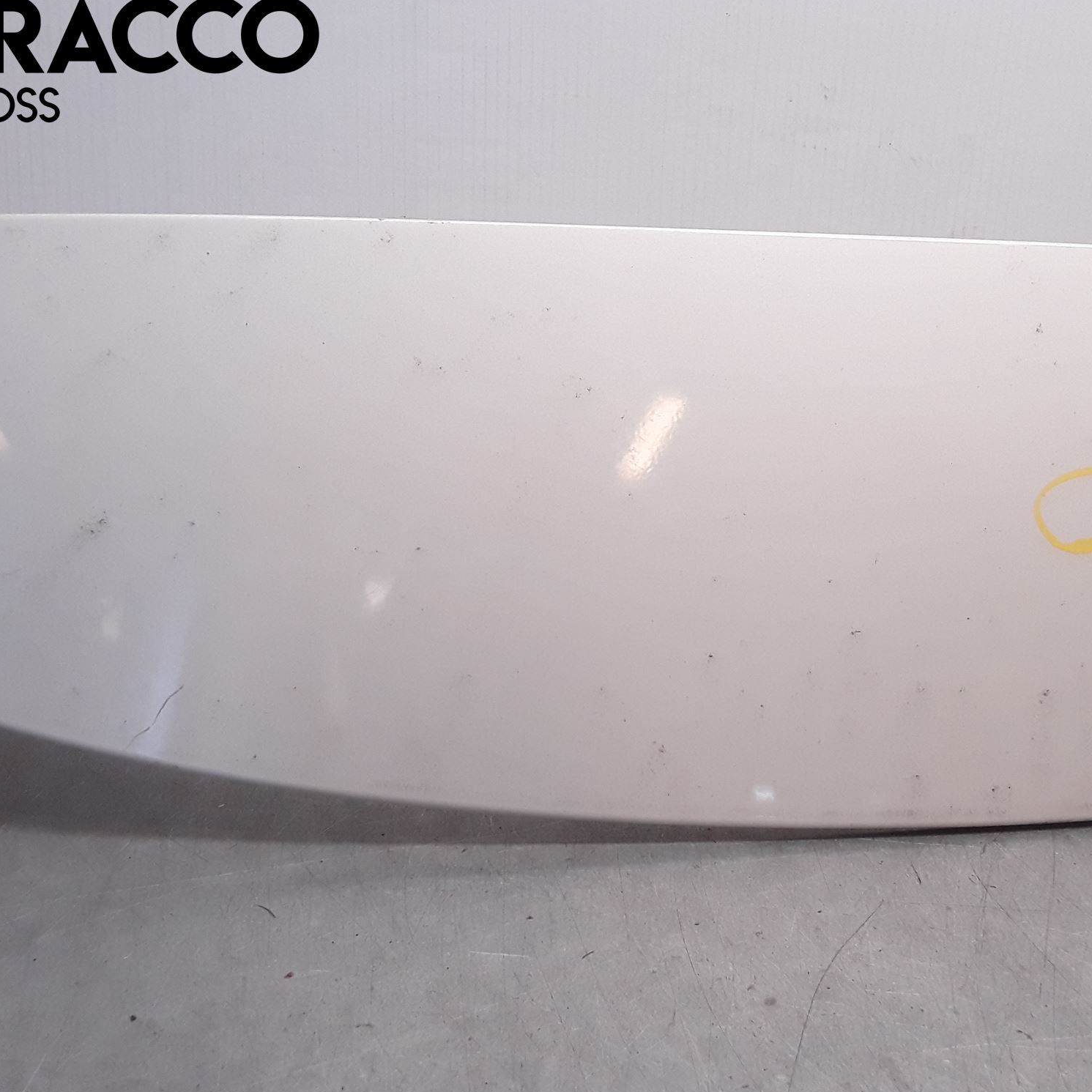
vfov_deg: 48.4
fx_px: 1213
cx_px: 619
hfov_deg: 48.3
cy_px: 557
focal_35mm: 34
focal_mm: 2.91
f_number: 1.9
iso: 100
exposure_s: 1/212
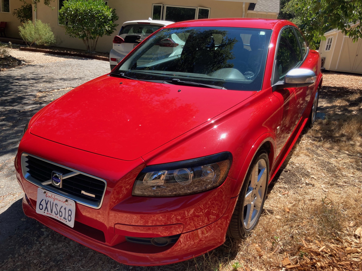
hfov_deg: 63.4
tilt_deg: -14.1
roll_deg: -6.4
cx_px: 181
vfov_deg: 49.7
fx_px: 293
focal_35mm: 28
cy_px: 136
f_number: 1.8
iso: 20
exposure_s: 1/787
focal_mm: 3.99
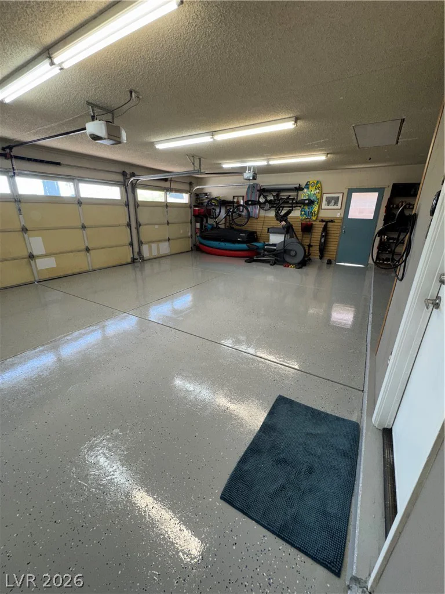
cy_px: 297
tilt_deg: -20.0
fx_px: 240
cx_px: 222
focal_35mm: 14
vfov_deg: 102.1
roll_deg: +0.0
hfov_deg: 85.7
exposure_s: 1/120
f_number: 2.2
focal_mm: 2.22
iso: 100
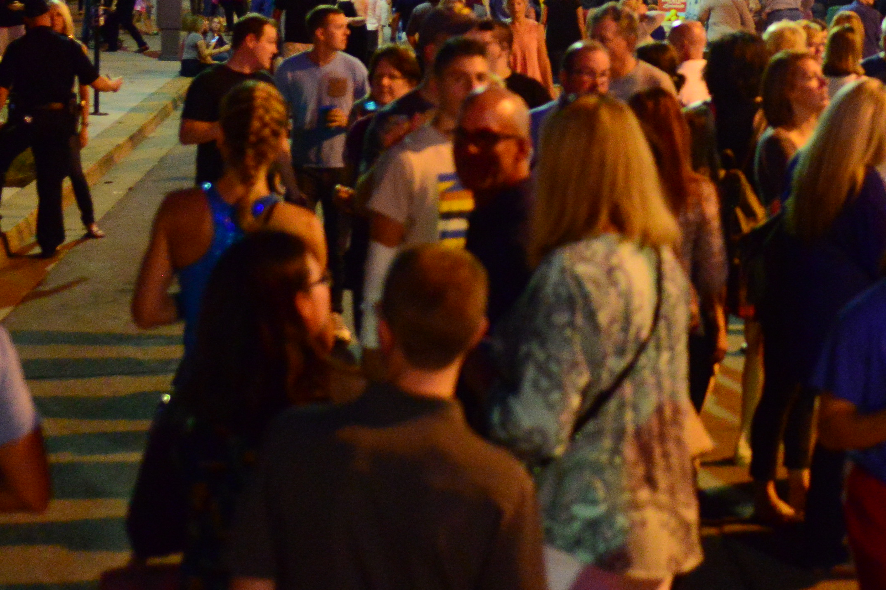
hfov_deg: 22.2
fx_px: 2215
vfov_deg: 15.0
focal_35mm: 90
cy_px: 63
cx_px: 760
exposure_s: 1/80
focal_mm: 35
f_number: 2.8
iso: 6400
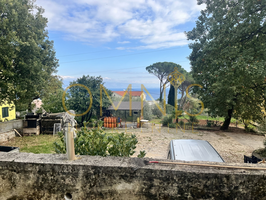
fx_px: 200
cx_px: 133
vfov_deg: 53.1
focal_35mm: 26
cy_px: 100
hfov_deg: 67.3
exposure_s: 1/1923
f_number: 1.6
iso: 50
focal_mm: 5.1
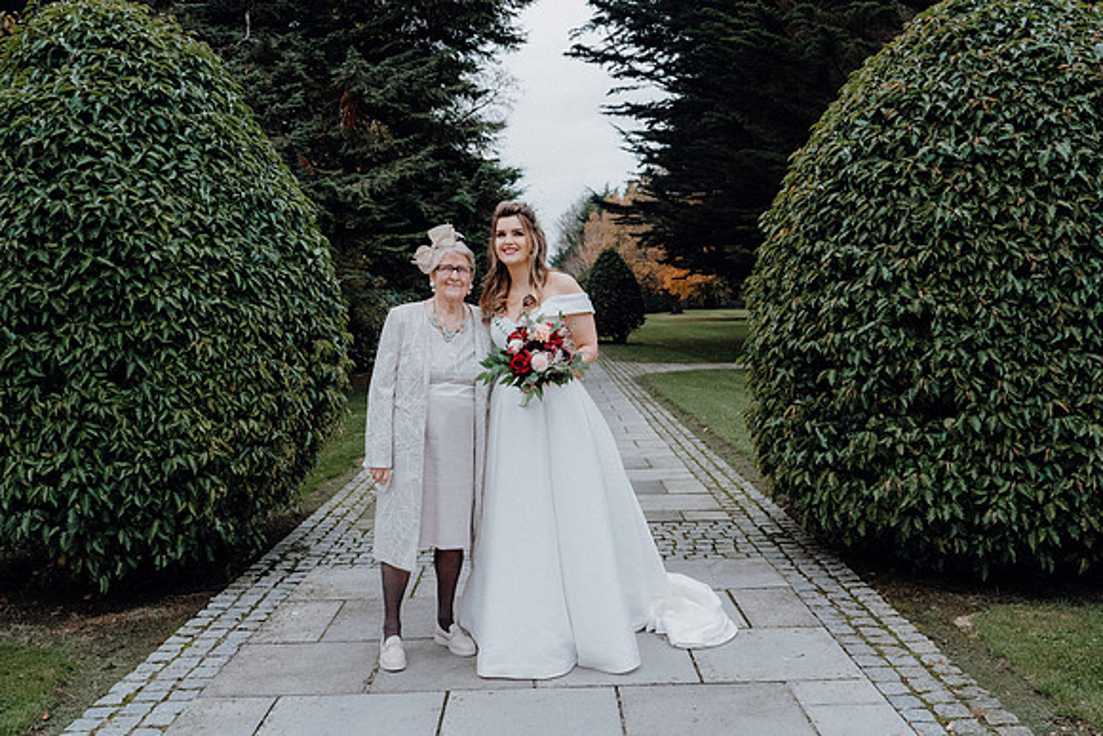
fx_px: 1011
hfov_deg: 57.2
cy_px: 368
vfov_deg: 40.0
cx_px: 552
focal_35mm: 33
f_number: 5
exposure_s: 1/200
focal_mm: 33
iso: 5000
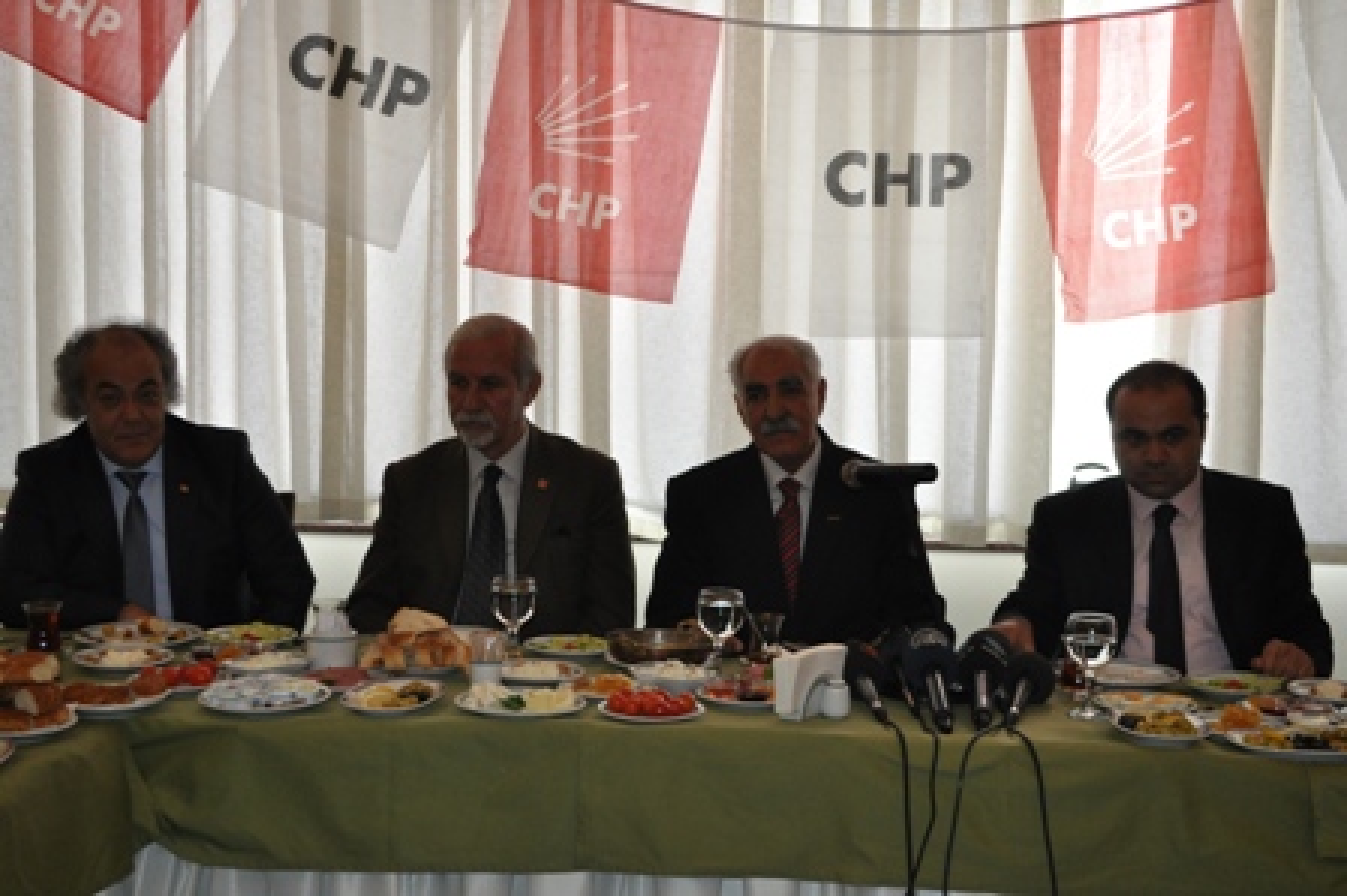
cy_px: 448
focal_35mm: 48
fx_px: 1795
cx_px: 674
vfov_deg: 28.0
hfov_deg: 41.1
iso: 800
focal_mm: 32
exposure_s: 1/125
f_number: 4.8
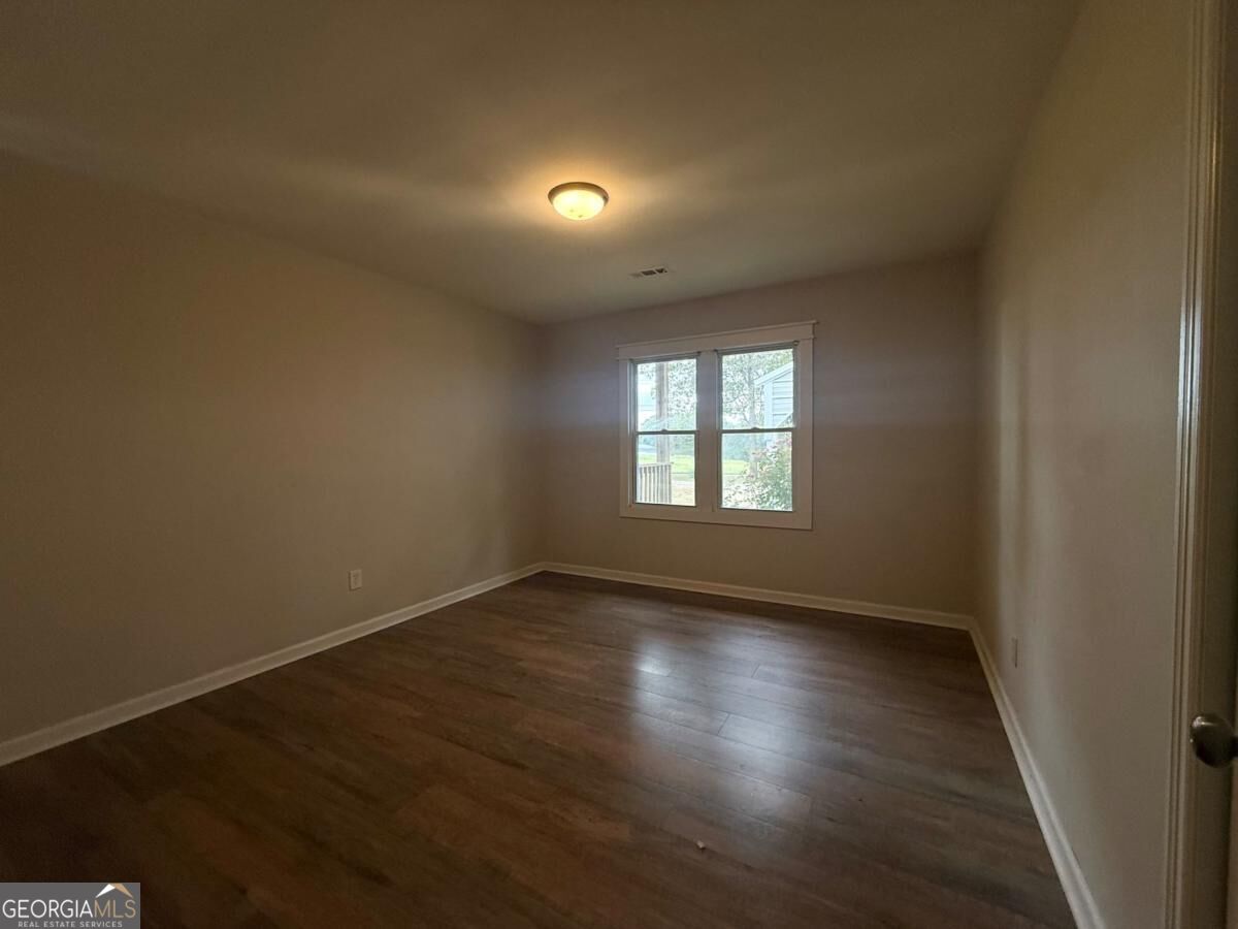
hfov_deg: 102.1
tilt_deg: -2.3
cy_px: 464
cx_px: 619
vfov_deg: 85.7
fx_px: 501
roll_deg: +0.2
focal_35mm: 14
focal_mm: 2.22
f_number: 2.2
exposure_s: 1/120
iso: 160
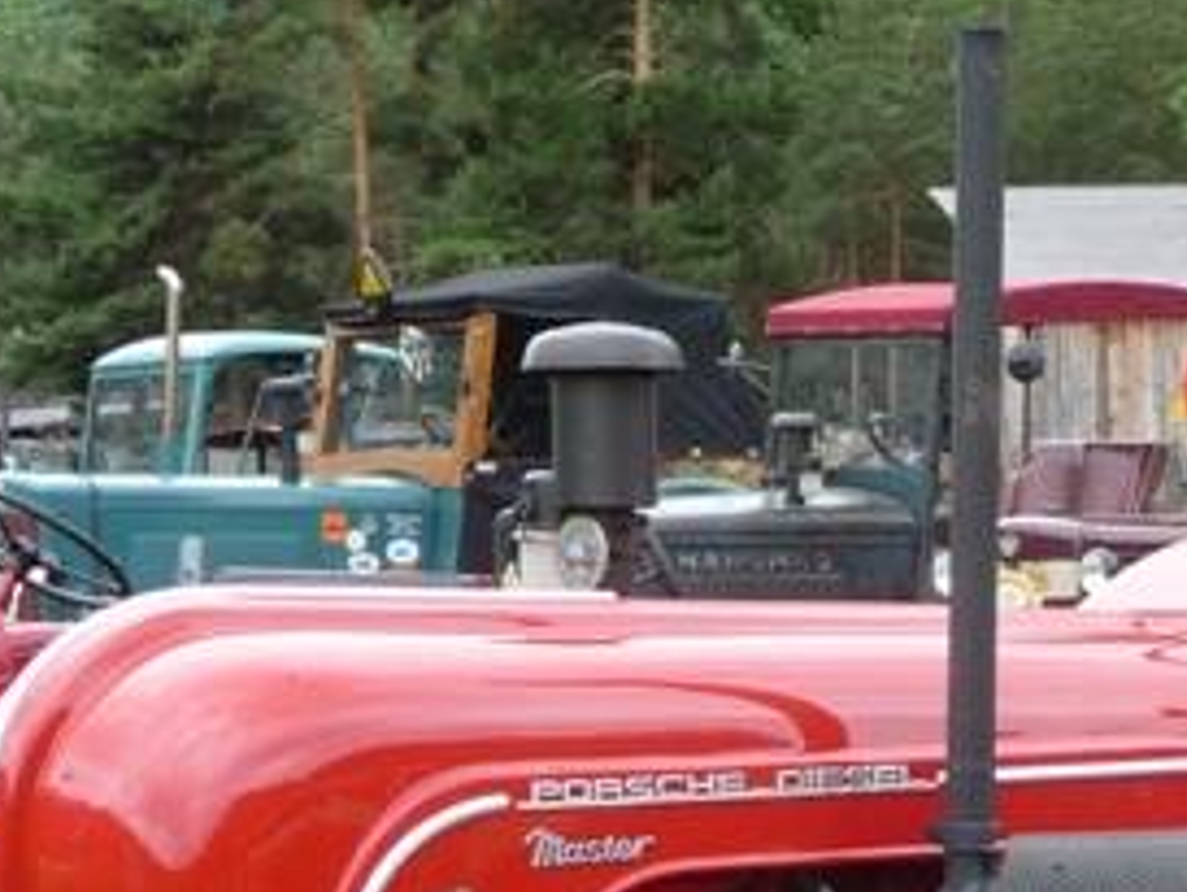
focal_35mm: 126
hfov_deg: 15.2
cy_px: 1097
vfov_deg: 11.5
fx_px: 4323
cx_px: 1326
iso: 100
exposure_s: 1/160
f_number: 4
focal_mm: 7.1
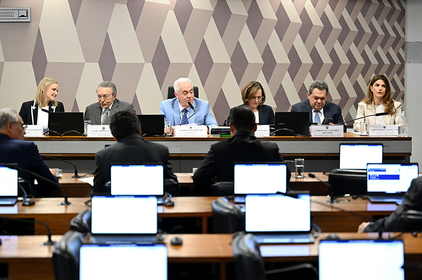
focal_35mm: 102
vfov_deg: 13.4
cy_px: 140
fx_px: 1193
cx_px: 211
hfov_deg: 20.1
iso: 1600
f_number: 2.8
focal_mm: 102
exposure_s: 1/125
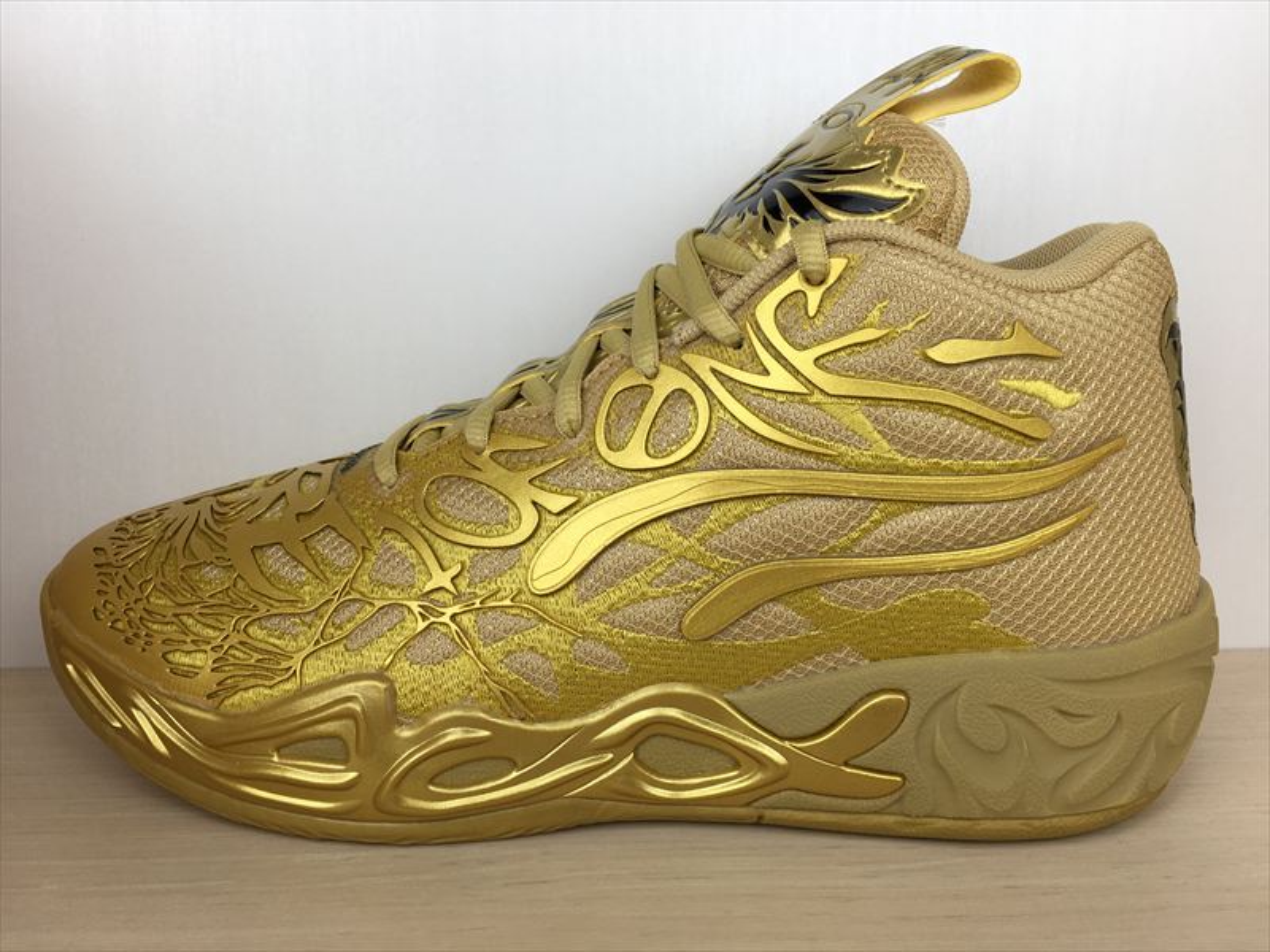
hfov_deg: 61.7
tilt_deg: -10.2
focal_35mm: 29
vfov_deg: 48.2
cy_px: 476
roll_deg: +0.5
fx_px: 1064
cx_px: 635
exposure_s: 1/145
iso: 25
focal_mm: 4.15
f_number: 2.2
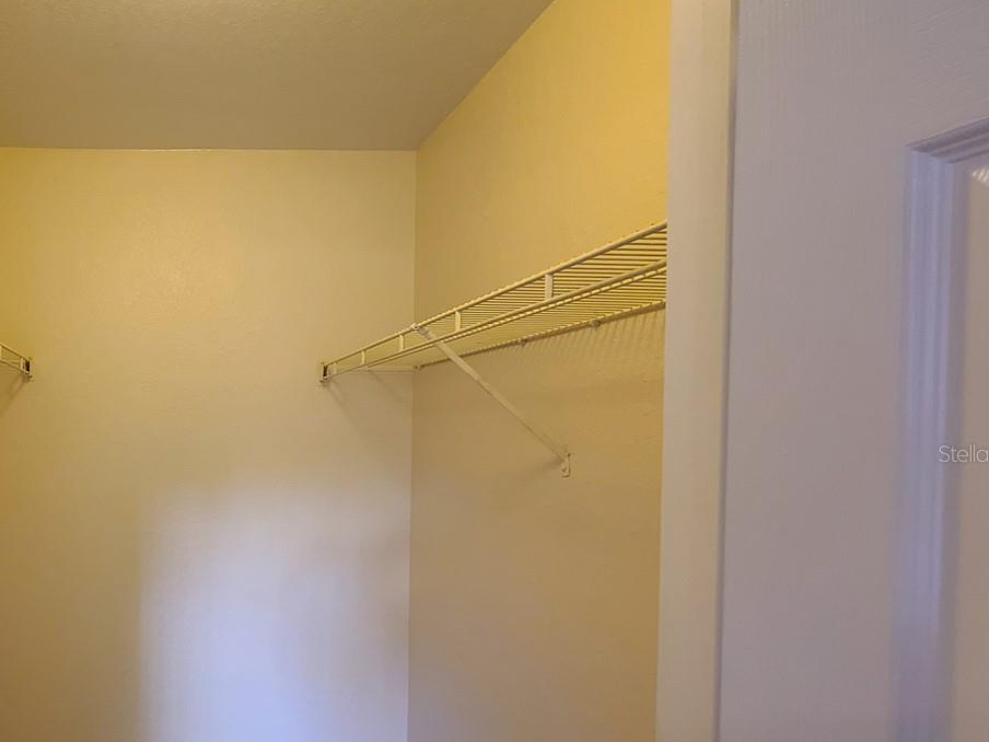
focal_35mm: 23
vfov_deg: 58.3
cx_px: 166
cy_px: 453
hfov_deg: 65.6
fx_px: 657
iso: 250
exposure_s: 1/59
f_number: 2.2
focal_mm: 2.2
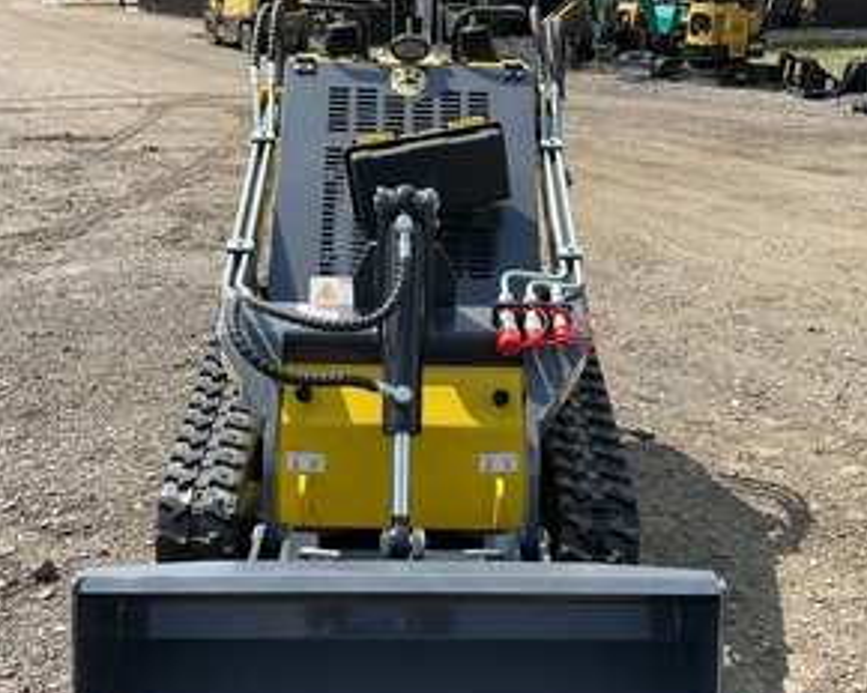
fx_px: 1001
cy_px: 421
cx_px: 425
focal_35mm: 39
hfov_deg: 46.8
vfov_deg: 38.1
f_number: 1.8
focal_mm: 3
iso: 25
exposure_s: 1/1121
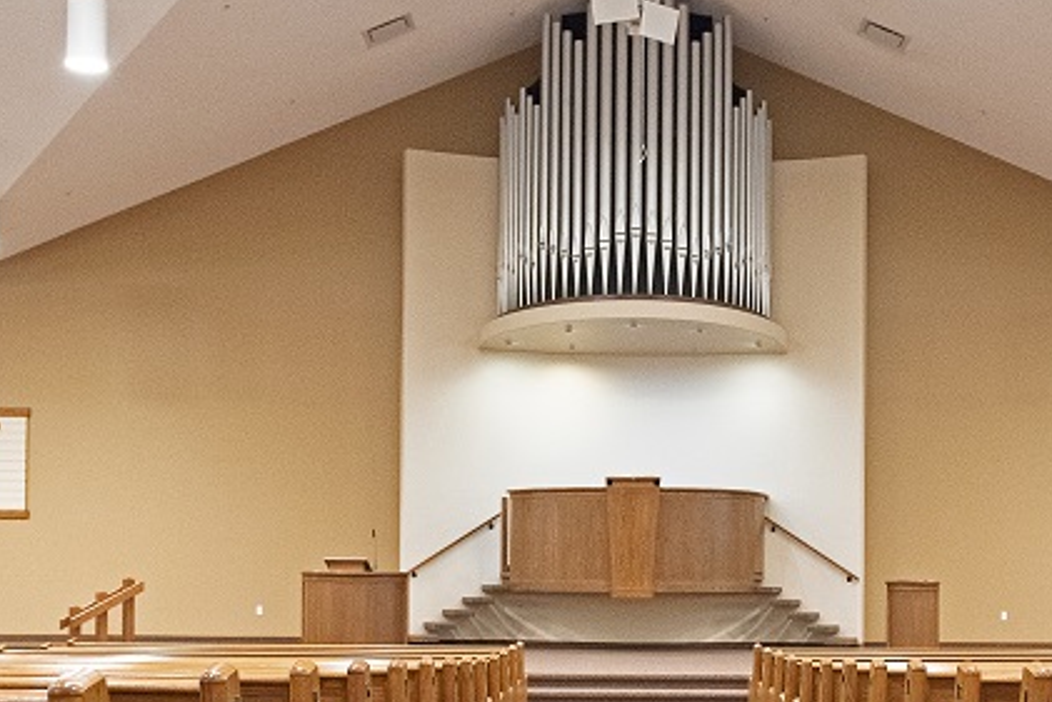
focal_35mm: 57
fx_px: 1666
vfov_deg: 23.4
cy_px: 581
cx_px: 640
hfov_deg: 34.9
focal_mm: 24
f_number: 3.2
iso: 1250
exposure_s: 1/160
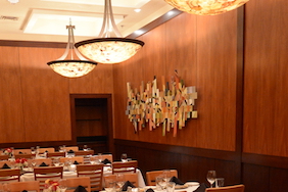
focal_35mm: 51
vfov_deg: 25.2
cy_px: 191
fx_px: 408
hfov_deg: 38.9
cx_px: 144
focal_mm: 18
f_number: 4
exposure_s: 1/50
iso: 3600
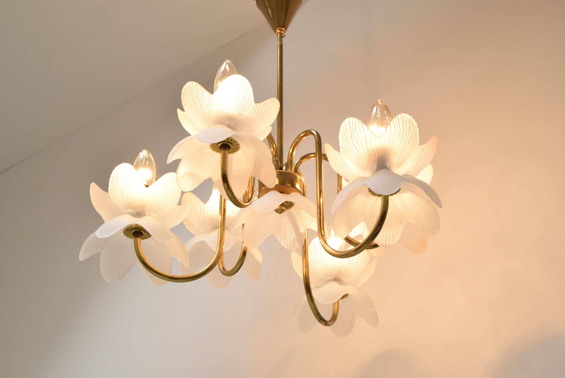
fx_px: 730
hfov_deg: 42.3
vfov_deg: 29.0
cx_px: 282
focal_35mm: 46
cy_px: 189
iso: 1600
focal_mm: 31
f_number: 8
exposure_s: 1/250
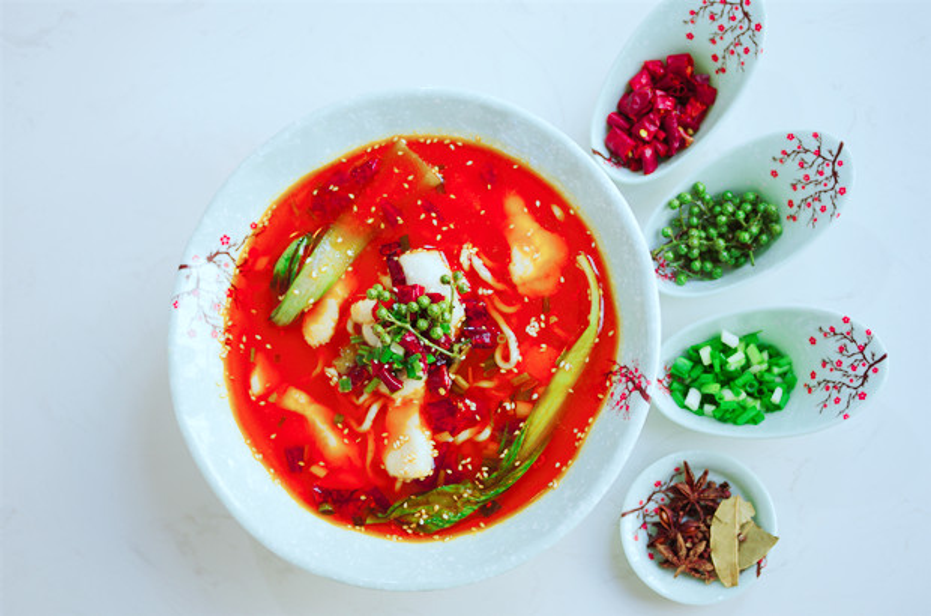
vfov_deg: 22.5
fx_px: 1548
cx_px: 466
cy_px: 308
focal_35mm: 60
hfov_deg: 33.5
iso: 200
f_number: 2.8
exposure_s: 1/125
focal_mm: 40
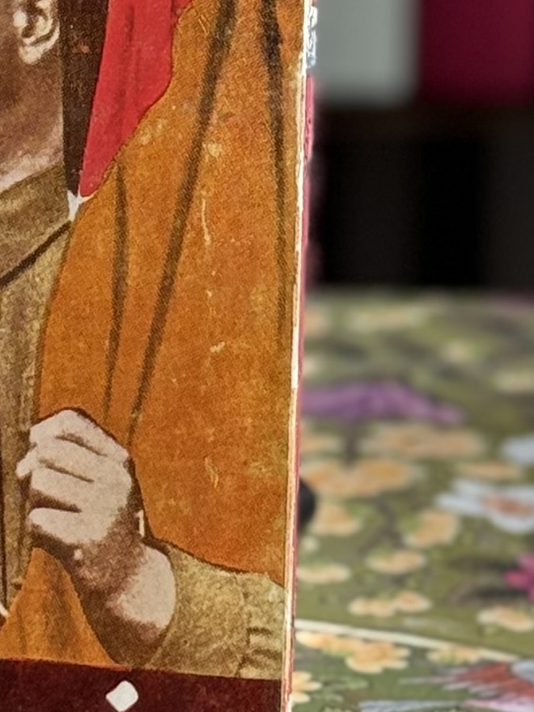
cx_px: -23
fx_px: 4525
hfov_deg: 6.7
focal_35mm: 220
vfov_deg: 8.8
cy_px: -282
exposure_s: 1/100
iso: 160
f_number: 1.78
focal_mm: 6.76
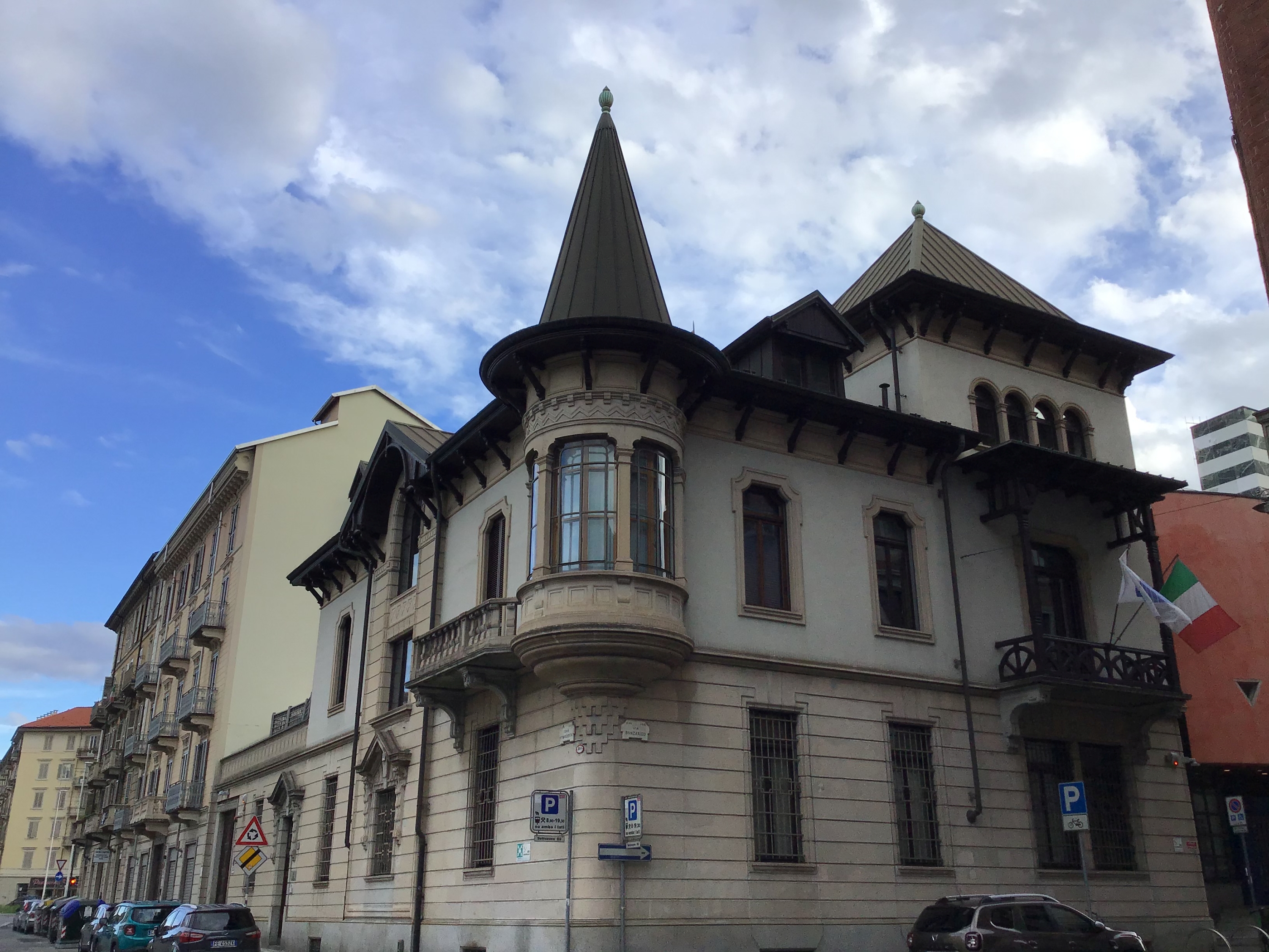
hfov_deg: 58.4
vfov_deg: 45.4
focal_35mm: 31
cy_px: 476
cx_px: 634
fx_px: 1136
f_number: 2.4
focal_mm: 3.3
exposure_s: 1/612
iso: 25
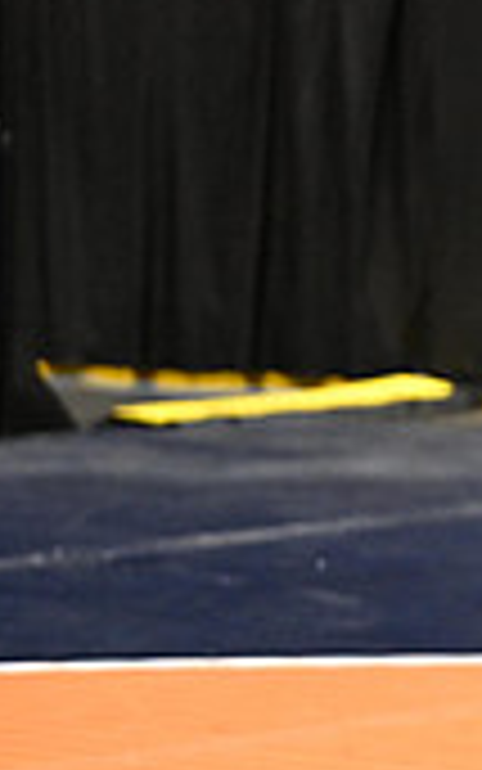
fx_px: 7644
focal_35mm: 364
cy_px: 444
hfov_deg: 3.6
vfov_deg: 5.8
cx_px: 1248
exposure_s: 1/767
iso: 5600
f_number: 2.8
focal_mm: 105
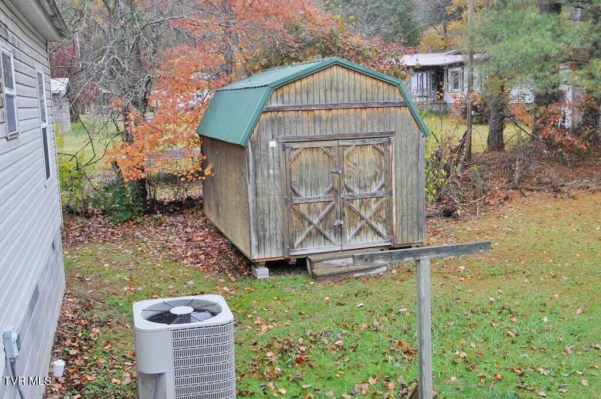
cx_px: 300
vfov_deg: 31.8
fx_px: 700
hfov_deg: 46.5
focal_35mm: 42
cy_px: 200
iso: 400
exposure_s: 1/60
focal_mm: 28
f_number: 4.5
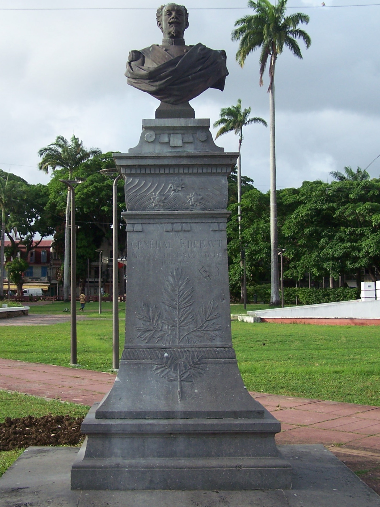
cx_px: 175
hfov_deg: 29.7
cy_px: 223
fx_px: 717
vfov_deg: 38.9
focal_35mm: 49
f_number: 2.8
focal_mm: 6.3
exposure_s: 1/500
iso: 80
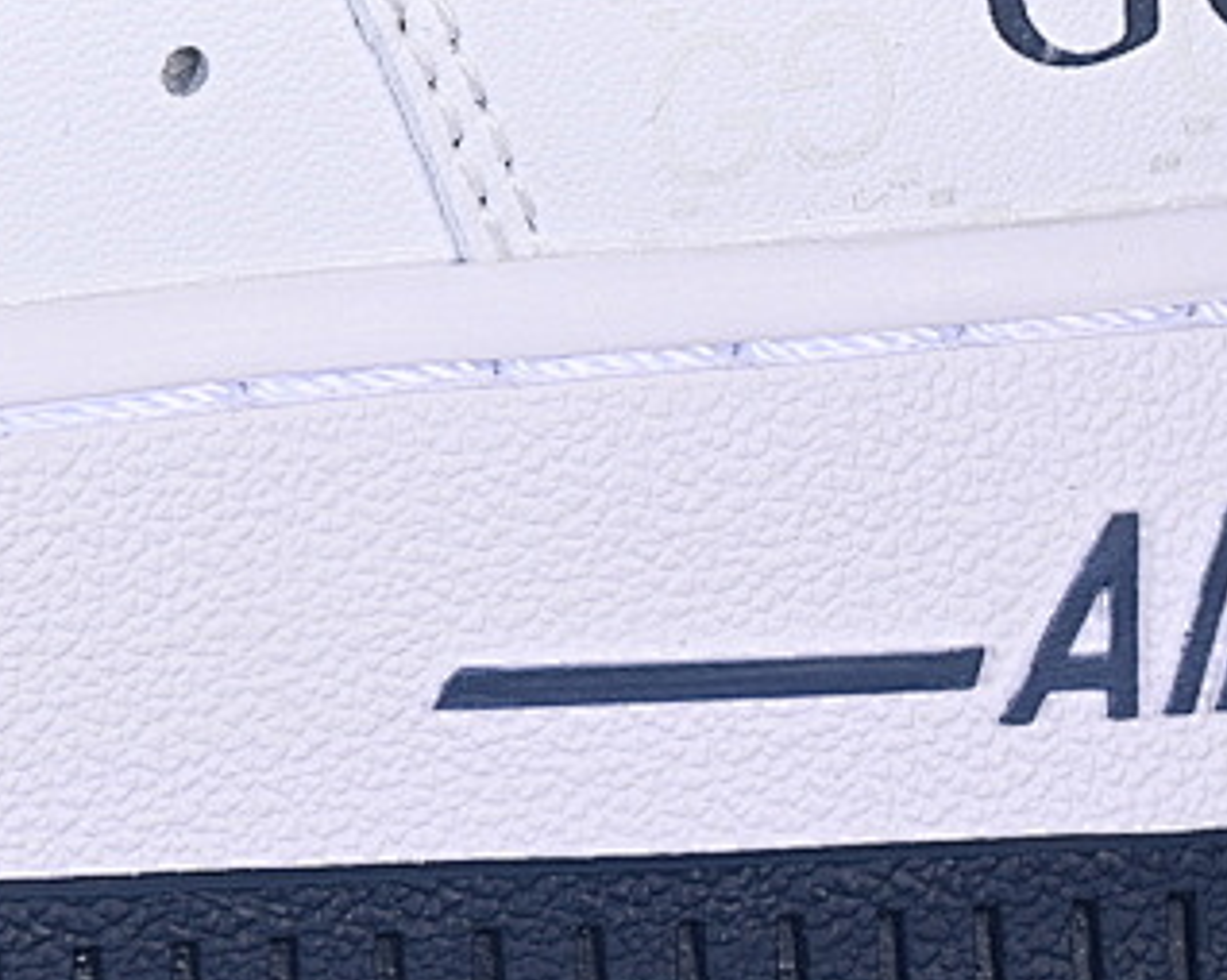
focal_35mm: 239
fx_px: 8674
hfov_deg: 8.0
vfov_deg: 6.4
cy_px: -201
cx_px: -382
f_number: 7.1
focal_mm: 50
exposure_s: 1/100
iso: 160
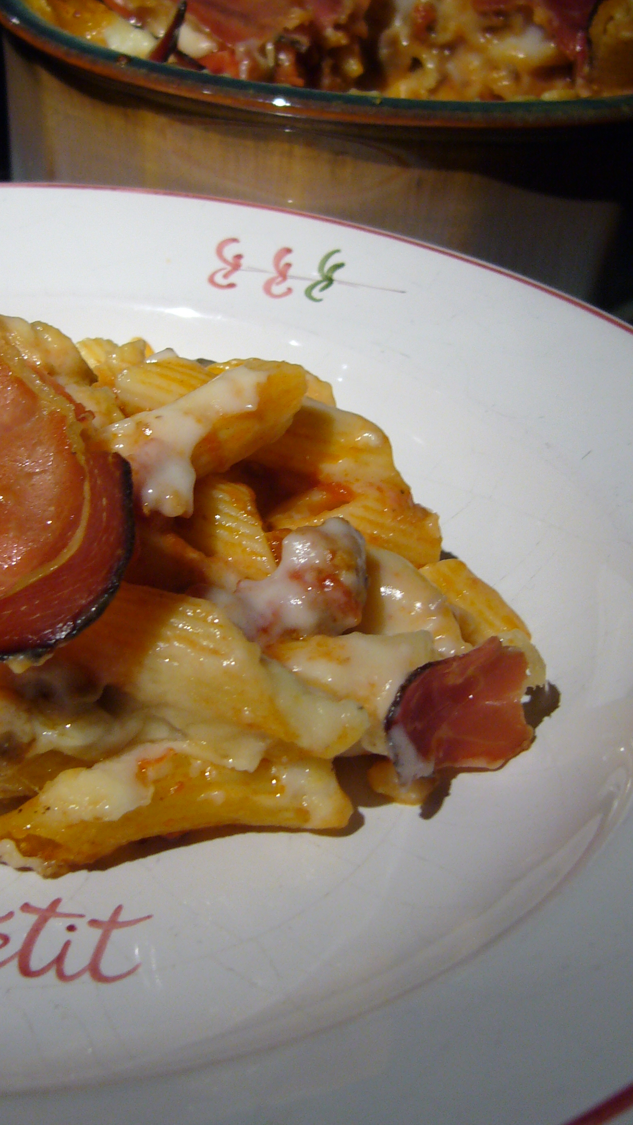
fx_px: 1551
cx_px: 279
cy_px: 472
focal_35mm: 52
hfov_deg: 23.1
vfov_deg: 39.7
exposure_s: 1/25
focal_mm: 5.8
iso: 100
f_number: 2.8
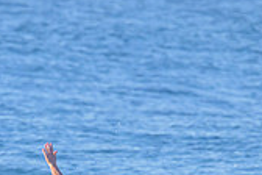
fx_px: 13827
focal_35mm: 1900
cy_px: 257
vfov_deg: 0.7
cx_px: 0
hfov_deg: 1.1
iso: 4500
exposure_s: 1/2000
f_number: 11
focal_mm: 550
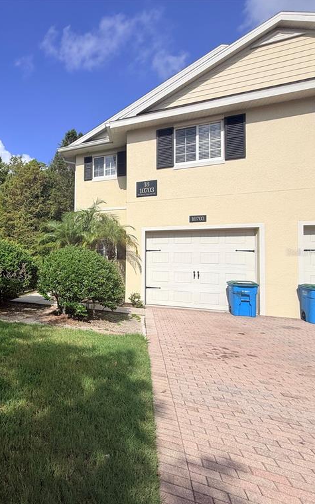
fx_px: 275
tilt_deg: +1.5
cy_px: 252
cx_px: -13
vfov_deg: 85.1
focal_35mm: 20
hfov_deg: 47.3
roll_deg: -1.3
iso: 20
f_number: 2.2
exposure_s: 1/985
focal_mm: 2.22
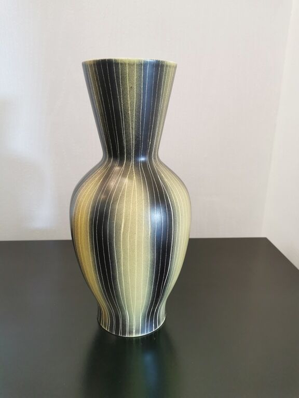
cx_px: 150
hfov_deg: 51.4
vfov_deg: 65.3
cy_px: 199
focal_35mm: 27
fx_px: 311
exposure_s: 1/50
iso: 160
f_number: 1.8
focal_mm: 5.58
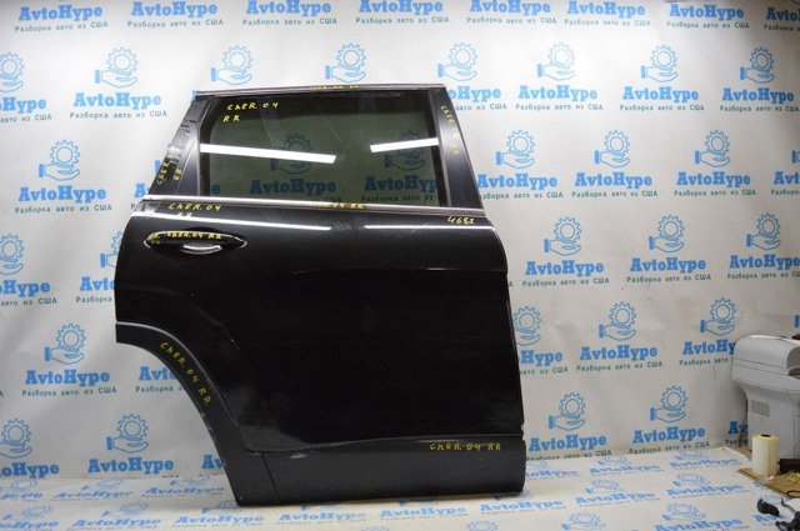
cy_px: 266
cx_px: 400
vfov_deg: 43.5
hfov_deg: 62.0
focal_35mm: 30
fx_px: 666
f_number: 3.5
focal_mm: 20
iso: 400
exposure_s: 1/60
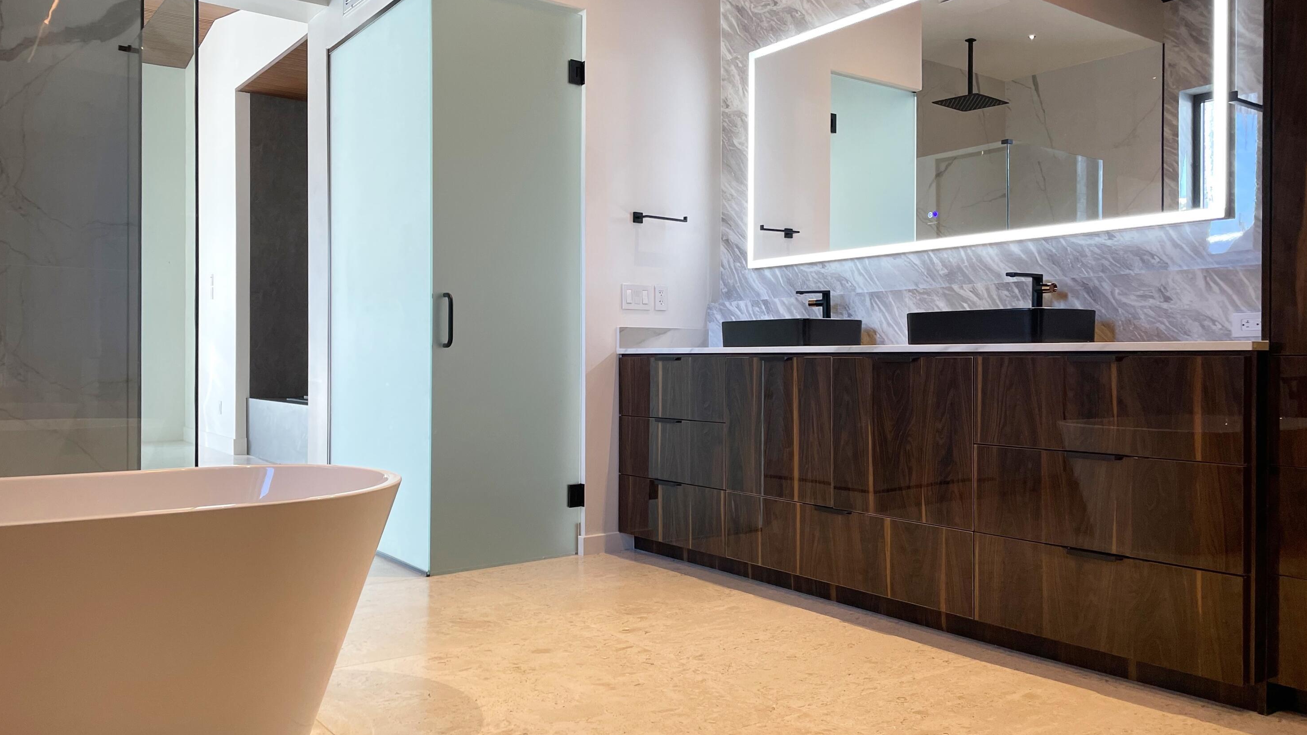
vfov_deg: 40.2
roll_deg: -0.3
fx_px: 1005
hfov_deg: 66.1
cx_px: 660
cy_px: 376
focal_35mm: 29
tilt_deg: -0.5
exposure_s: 1/111
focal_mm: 4.2
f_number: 1.6
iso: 100
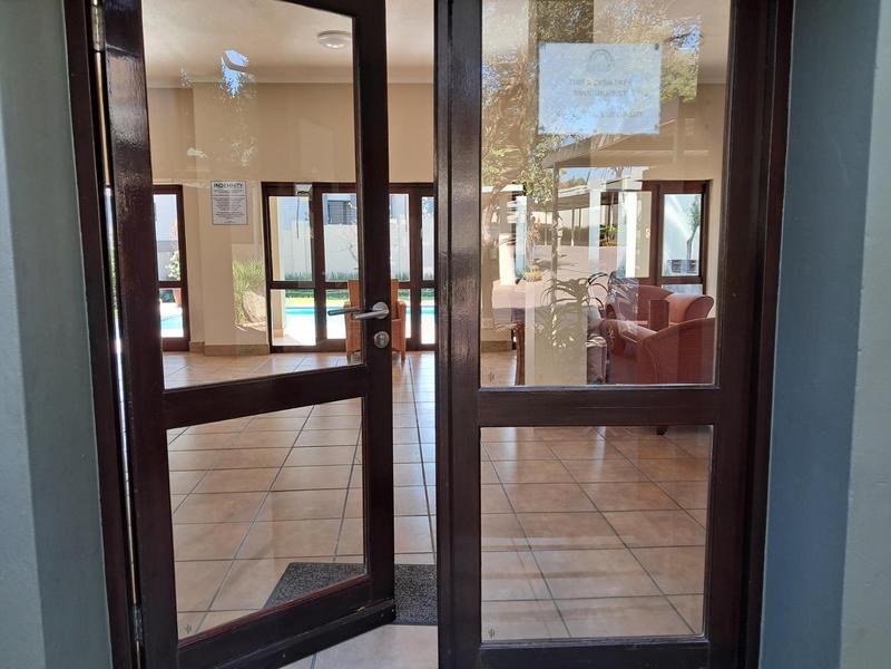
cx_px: 446
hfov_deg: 65.3
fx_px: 695
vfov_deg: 51.4
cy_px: 334
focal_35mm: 27
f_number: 1.8
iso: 50
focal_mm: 4
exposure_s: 1/50
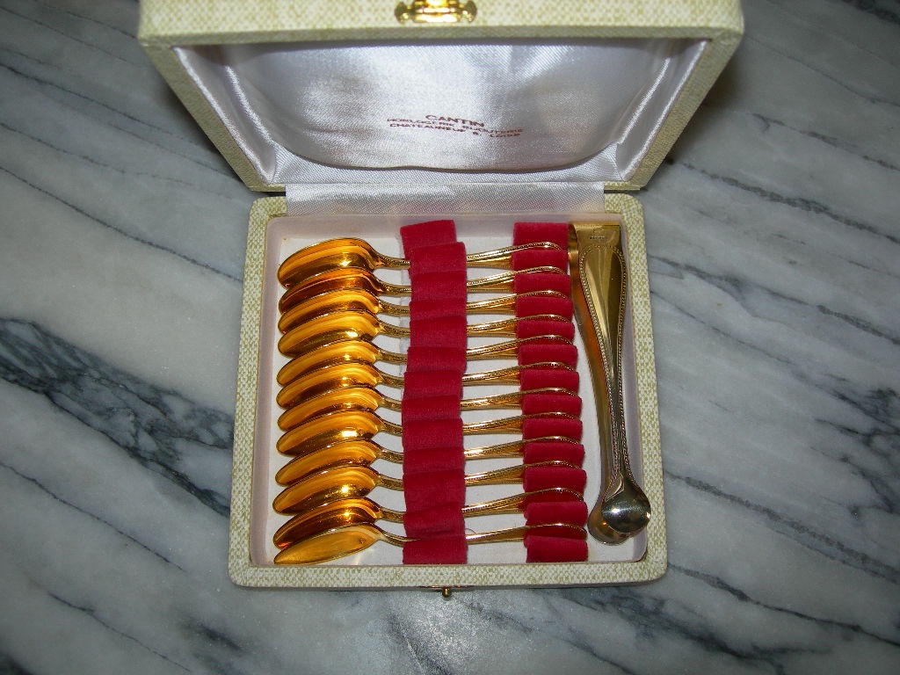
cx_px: 450
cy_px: 338
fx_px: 988
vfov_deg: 37.7
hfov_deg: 49.0
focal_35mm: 38
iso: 50
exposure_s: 1/60.1
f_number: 2.8
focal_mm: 7.8
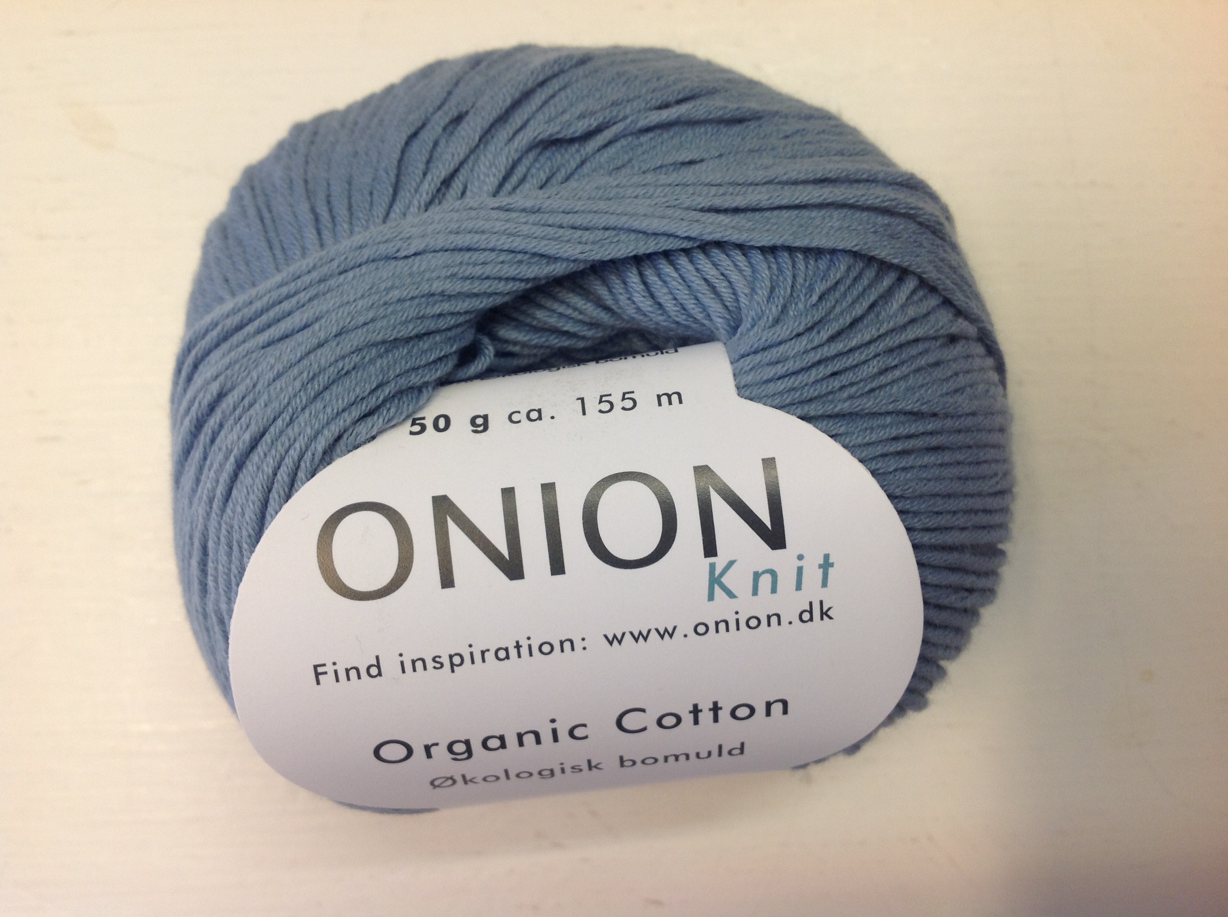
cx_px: 614
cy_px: 458
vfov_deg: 40.6
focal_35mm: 35
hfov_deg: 52.7
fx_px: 1240
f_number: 2.4
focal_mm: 4.28
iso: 50
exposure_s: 1/33
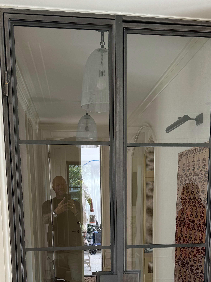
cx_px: 123
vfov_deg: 39.9
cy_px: 252
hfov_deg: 32.8
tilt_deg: -8.4
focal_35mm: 44
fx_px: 358
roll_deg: +0.8
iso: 50
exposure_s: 1/120
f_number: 1.78
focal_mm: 6.76
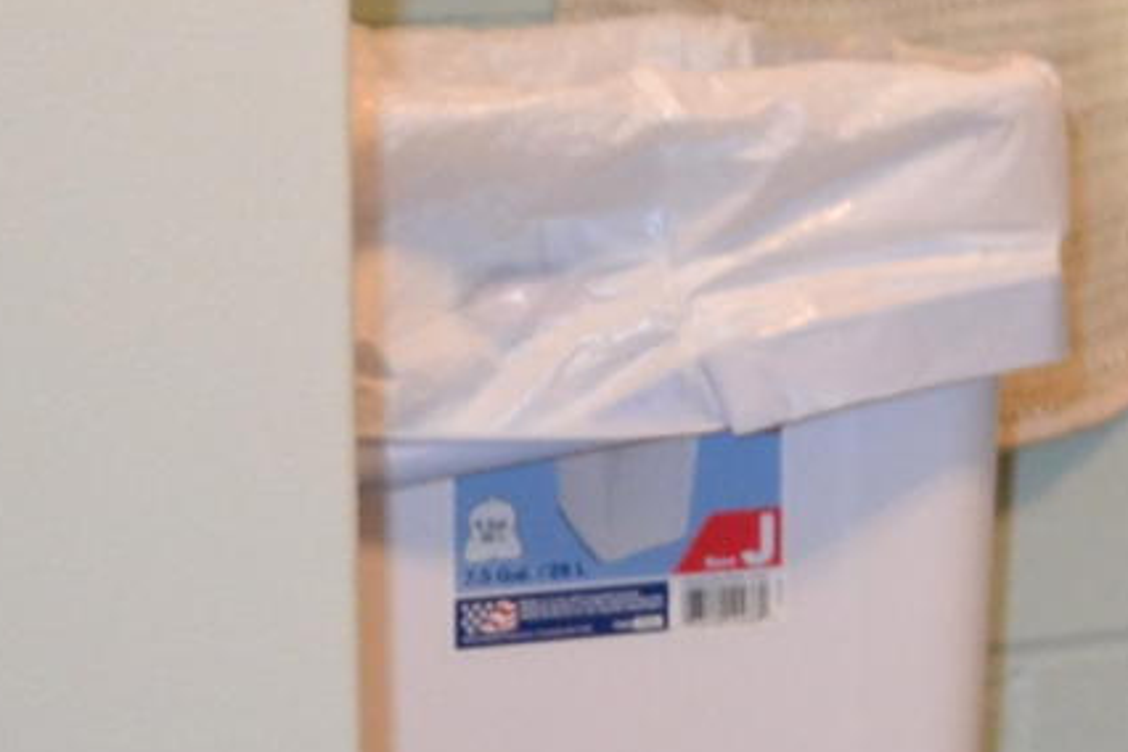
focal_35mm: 190
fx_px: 5953
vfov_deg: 7.1
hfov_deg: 8.7
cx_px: 3551
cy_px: -458
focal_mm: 18
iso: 900
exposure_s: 1/60
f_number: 3.5
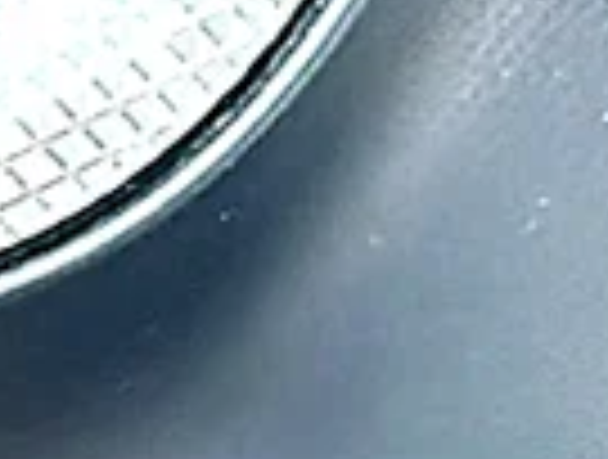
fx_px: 4368
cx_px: -919
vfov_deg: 5.8
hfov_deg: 7.4
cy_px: 988
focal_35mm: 248
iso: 125
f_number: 1.78
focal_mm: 6.86
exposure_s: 1/124
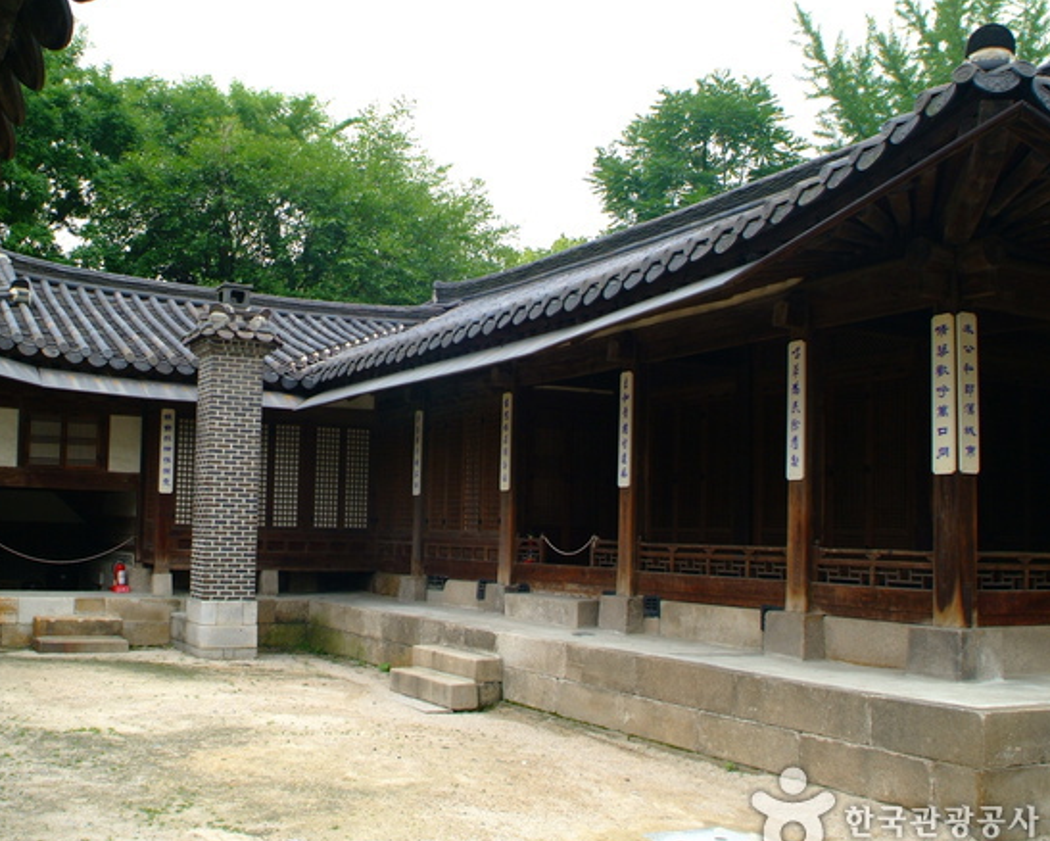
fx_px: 1119
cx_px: 396
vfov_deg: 41.2
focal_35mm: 36
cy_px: 442
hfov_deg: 49.8
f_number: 6.7
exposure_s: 1/90
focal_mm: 20
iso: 400
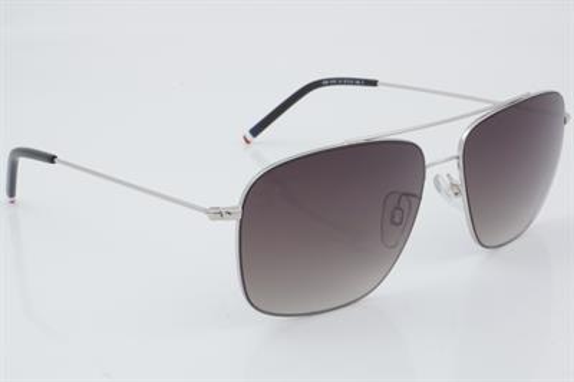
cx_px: 287
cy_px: 191
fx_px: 1195
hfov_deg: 27.0
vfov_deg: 18.2
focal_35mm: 75
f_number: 32
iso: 100
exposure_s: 1/3
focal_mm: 50
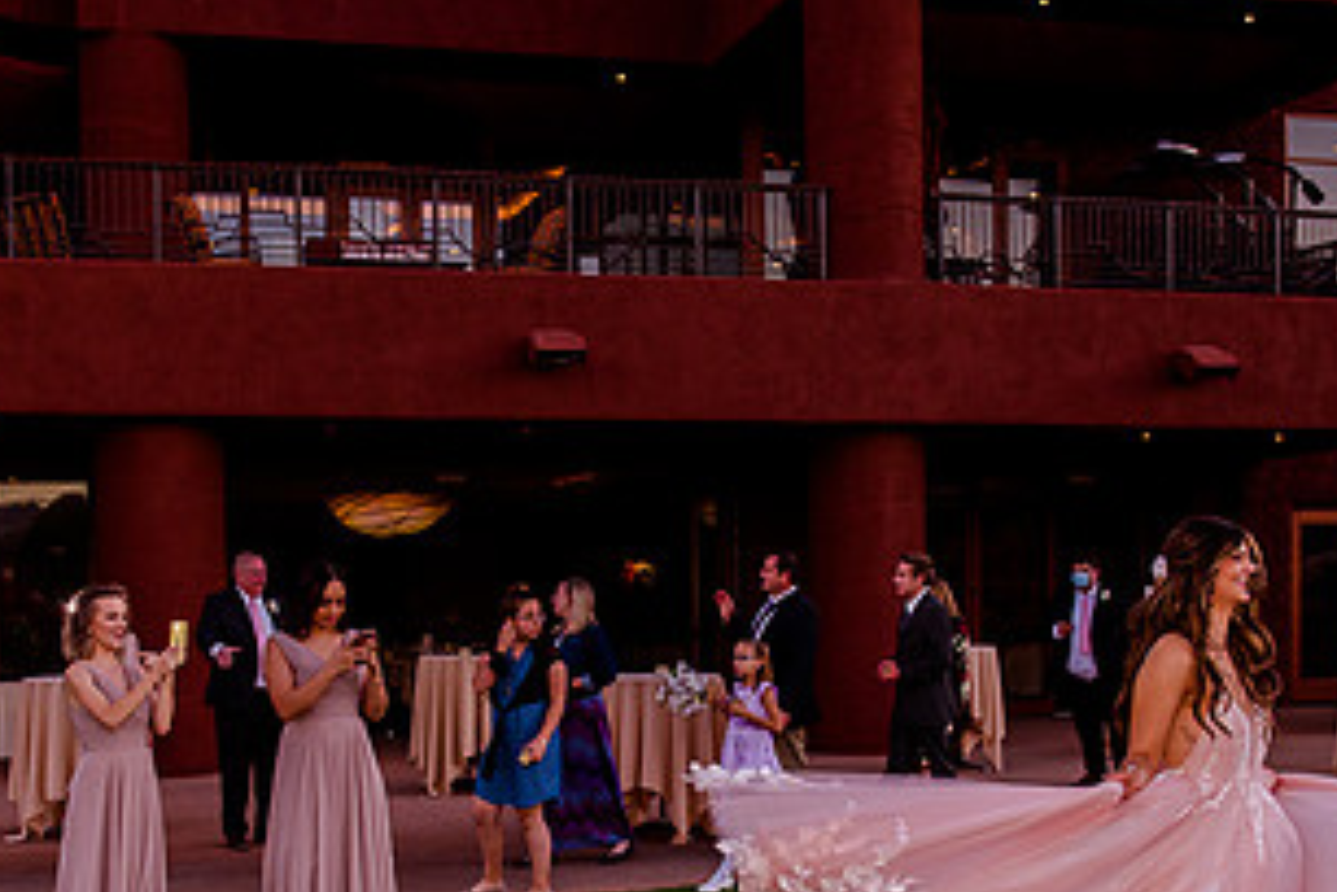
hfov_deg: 36.8
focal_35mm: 54
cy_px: 690
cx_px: 589
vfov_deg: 24.7
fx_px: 2005
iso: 640
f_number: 3.2
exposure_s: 1/320
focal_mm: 27
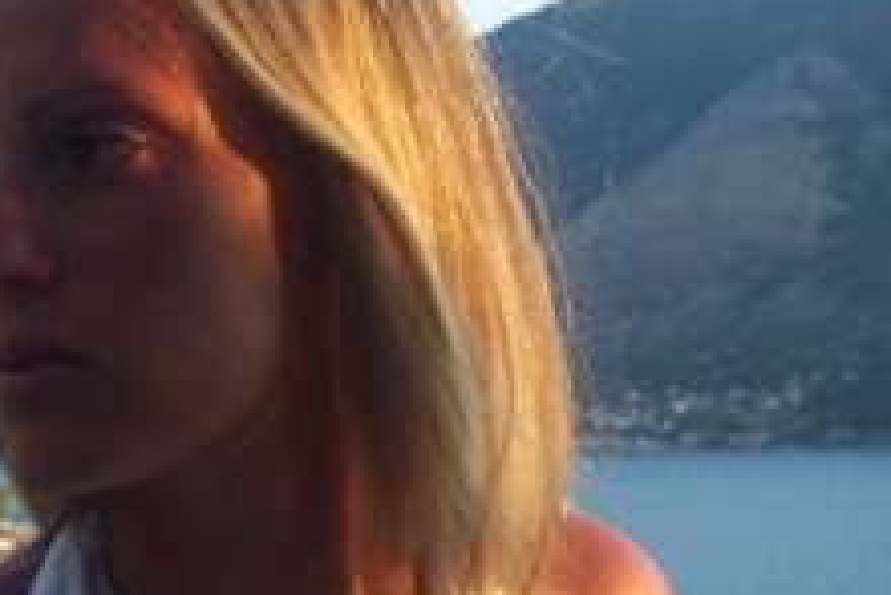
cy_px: 277
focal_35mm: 99
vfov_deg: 13.8
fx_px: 2452
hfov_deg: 20.5
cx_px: 265
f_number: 3.4
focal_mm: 10.7
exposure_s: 1/250
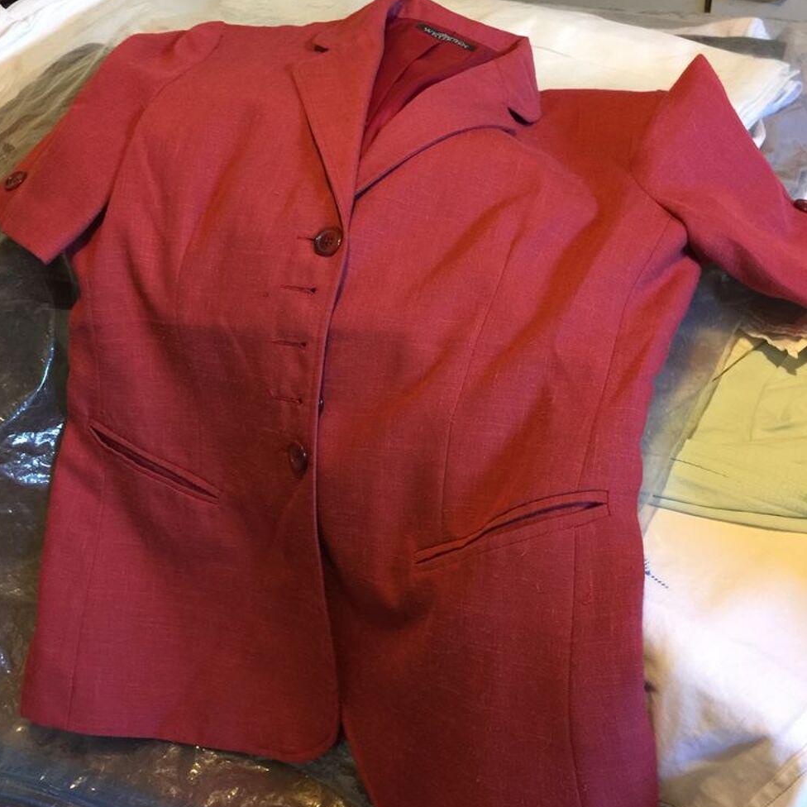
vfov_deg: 47.2
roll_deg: +7.1
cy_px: 411
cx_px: 394
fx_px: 923
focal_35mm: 35
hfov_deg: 47.2
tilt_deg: -38.3
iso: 100
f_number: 2.2
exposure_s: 1/10
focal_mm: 4.15
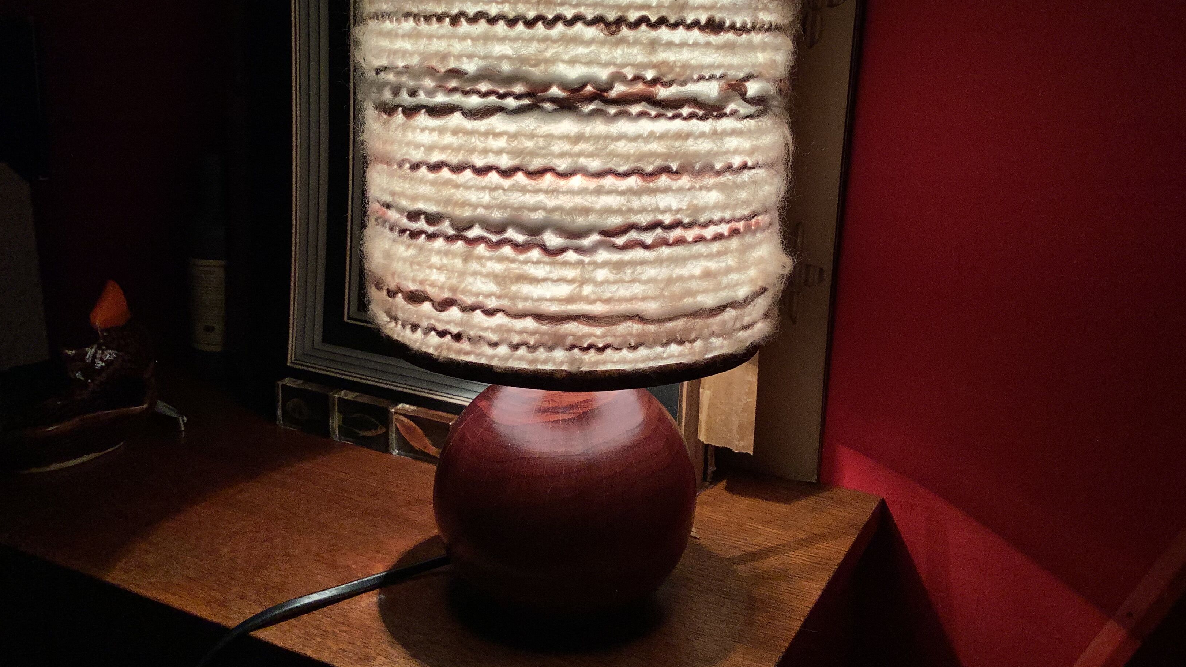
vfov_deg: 34.6
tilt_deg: -13.2
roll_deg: -2.1
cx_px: 596
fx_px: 1069
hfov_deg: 58.0
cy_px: 289
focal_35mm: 34
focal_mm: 3.3
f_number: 2.4
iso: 32
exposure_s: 1/100
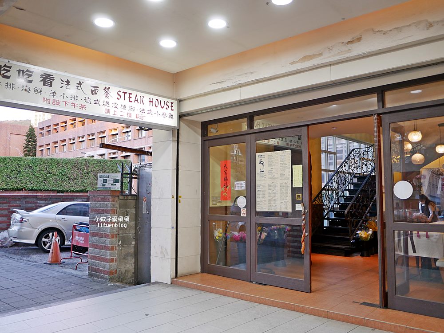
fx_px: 359
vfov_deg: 49.8
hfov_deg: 63.4
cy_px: 166
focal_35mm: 28
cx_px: 222
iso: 250
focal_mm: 14
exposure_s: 1/60
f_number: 2.5
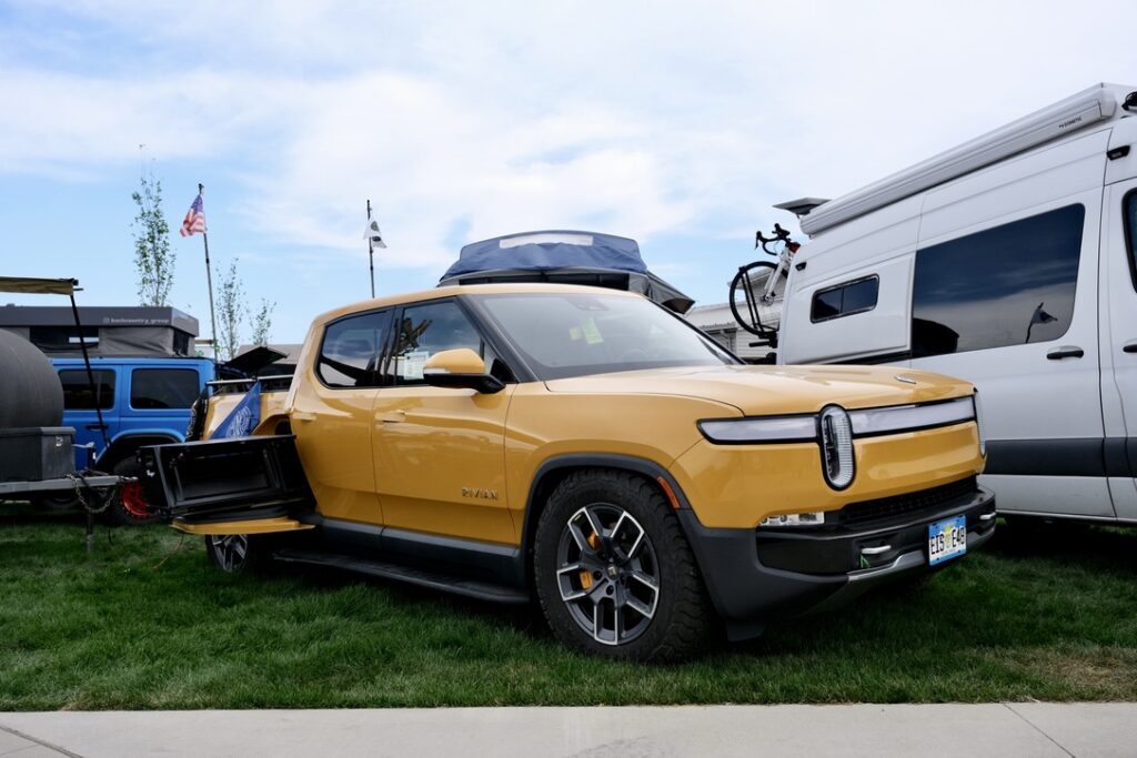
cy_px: 379
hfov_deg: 63.7
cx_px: 568
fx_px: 916
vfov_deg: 45.0
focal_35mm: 29
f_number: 5.6
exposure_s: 1/400
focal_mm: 19.2
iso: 320
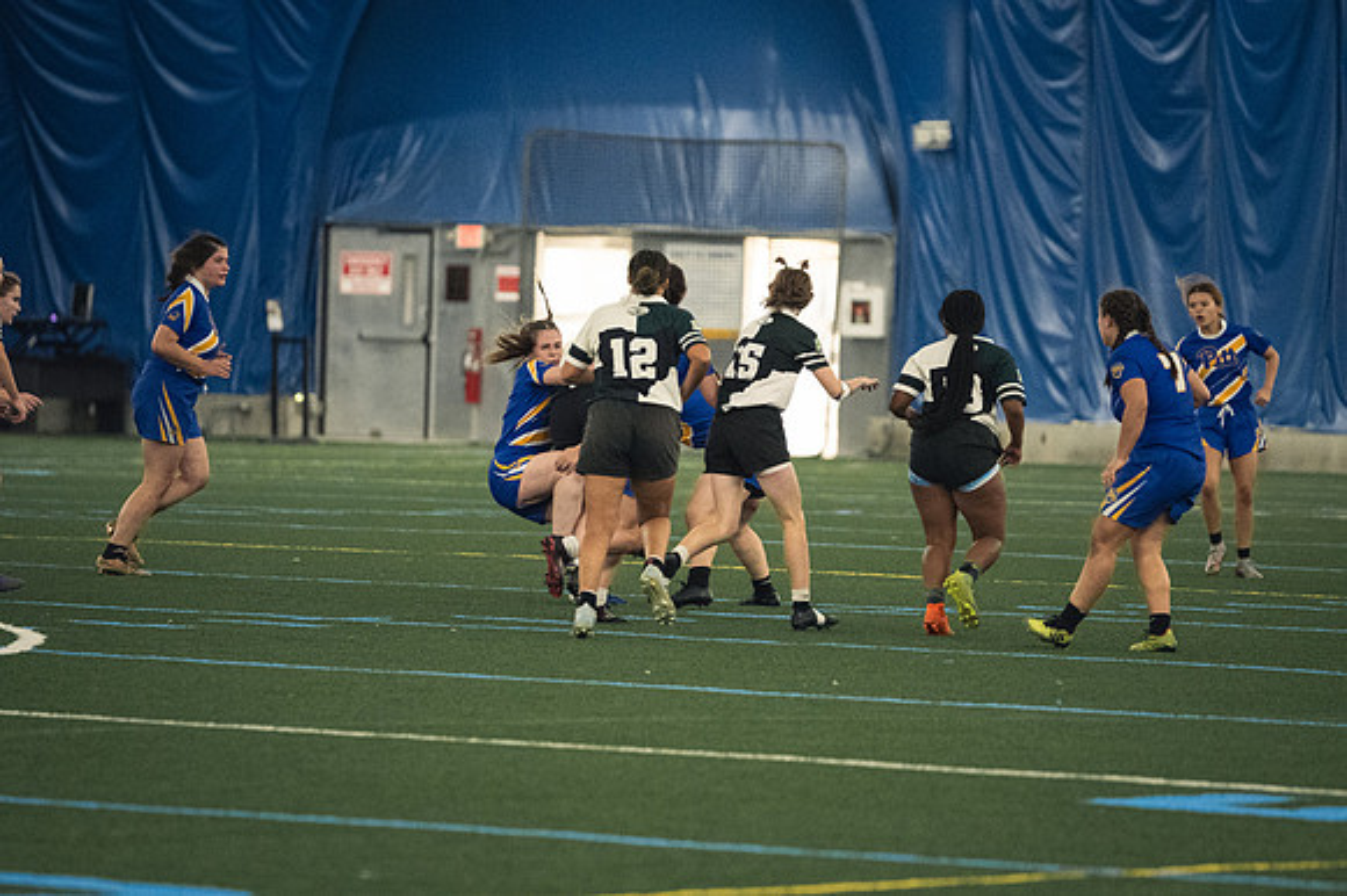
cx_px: 674
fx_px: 11218
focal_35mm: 300
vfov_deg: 4.6
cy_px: 448
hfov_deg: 6.9
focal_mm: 200
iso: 7200
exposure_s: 1/500
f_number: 2.8
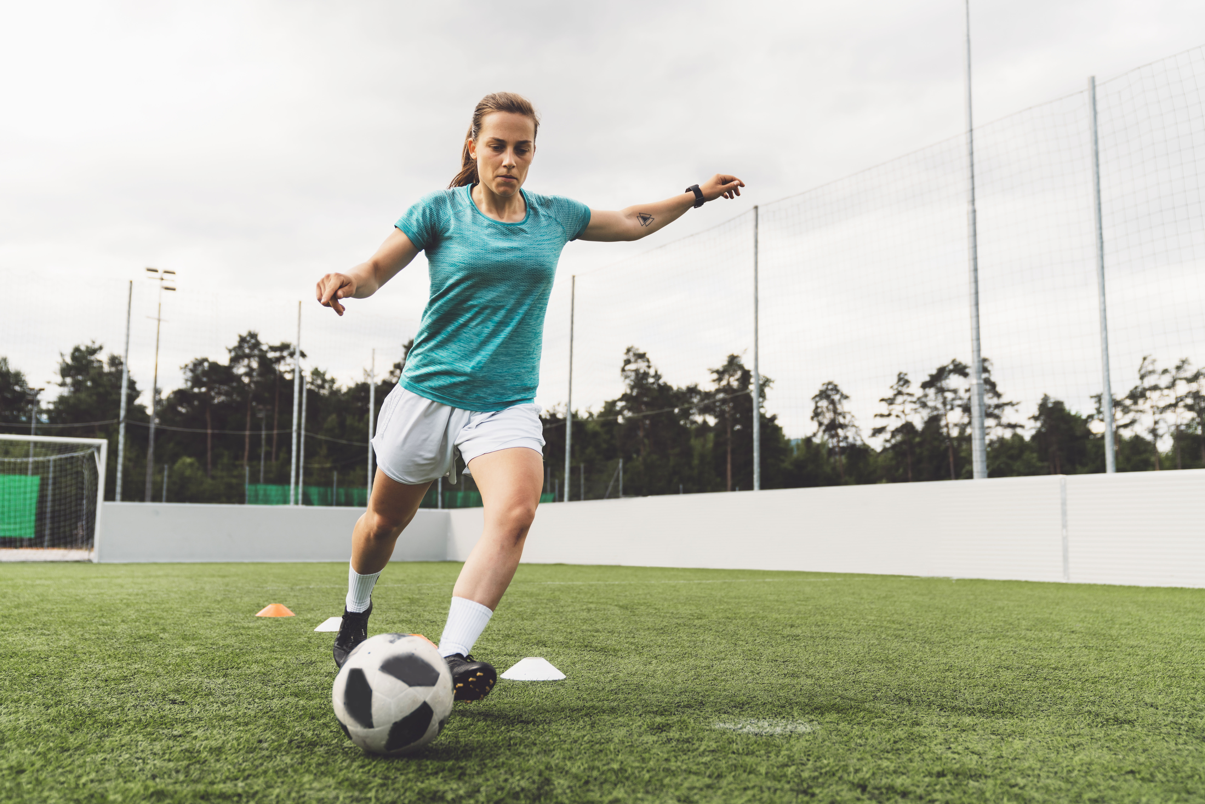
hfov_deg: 55.8
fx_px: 1138
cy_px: 402
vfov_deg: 38.9
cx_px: 602
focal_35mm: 34
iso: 100
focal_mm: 34
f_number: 2.8
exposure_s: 1/1250
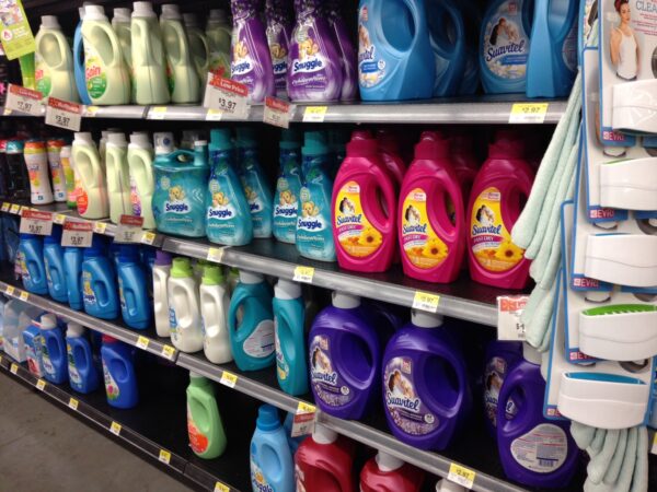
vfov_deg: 42.9
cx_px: 328
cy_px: 246
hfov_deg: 55.4
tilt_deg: -16.5
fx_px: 626
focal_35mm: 33
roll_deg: +2.7
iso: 64
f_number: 2.4
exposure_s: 1/20
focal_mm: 4.12
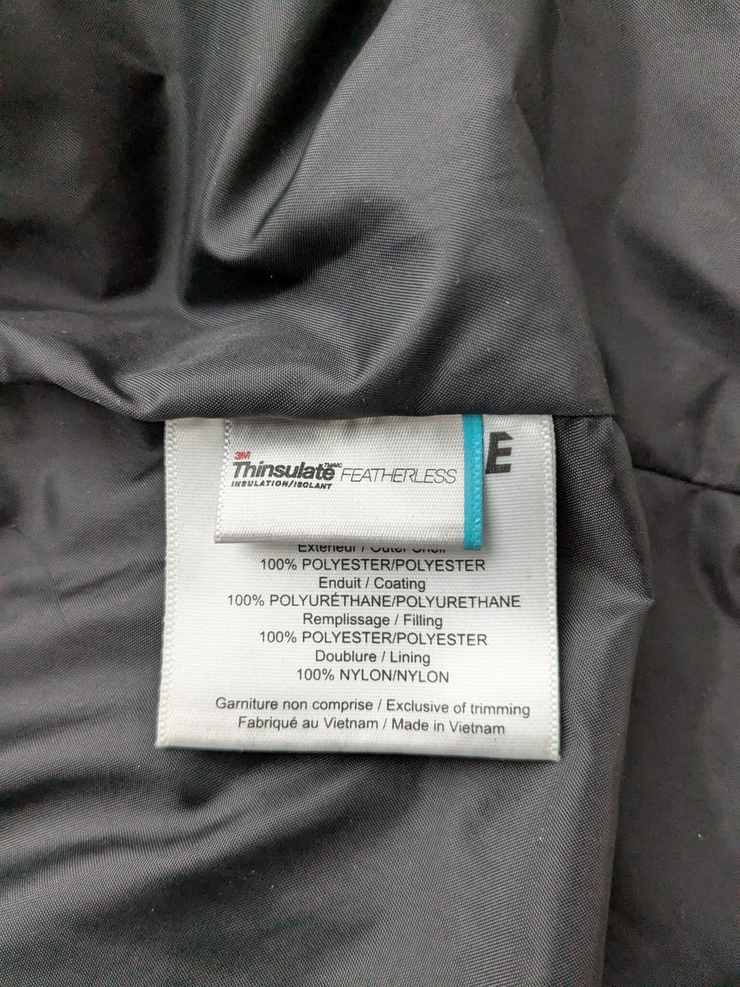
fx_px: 770
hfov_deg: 51.4
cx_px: 370
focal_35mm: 27
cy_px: 494
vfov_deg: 65.3
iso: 400
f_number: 1.73
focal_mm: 4.38
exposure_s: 1/120
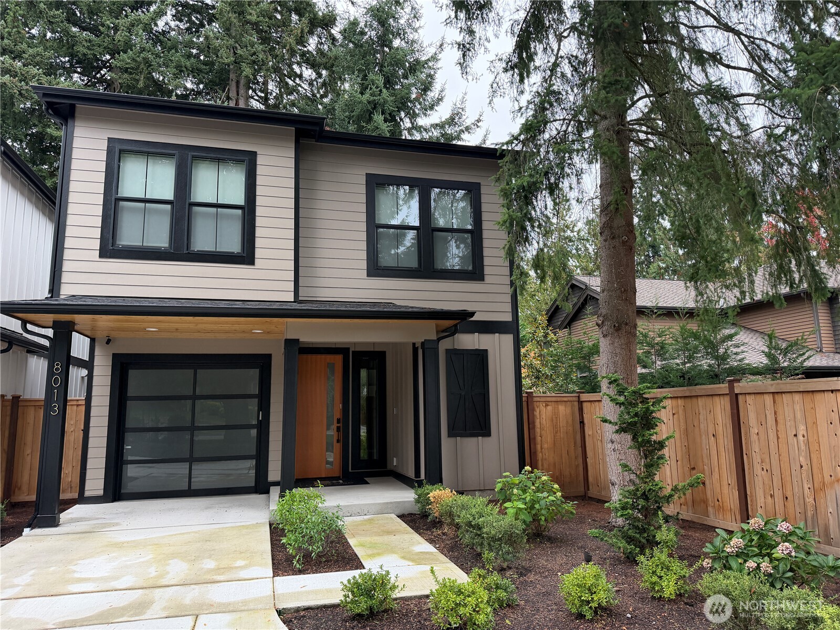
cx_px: 420
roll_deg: +1.1
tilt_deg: +9.5
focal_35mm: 24
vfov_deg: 56.8
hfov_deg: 71.6
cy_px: 315
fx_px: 582
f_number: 1.78
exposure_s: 1/161
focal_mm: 6.76
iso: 200
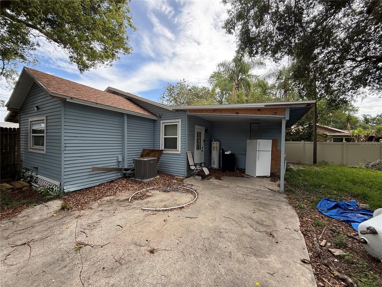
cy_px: 144
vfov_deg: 85.7
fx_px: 154
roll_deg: -0.7
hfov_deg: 102.1
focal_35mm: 14
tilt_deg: -0.2
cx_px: 191
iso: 64
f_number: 2.2
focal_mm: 2.22
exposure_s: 1/333
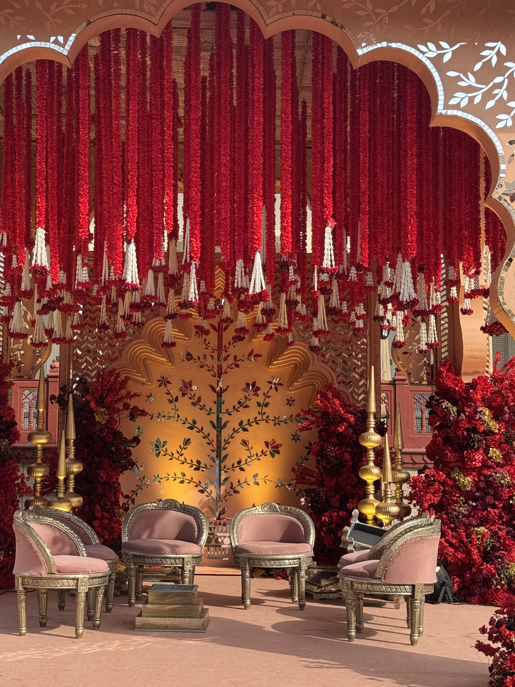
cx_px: 200
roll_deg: -0.8
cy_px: 300
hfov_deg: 24.4
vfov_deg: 32.1
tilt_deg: +6.4
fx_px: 1190
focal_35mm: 60
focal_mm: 6.76
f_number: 1.78
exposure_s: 1/1312
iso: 64
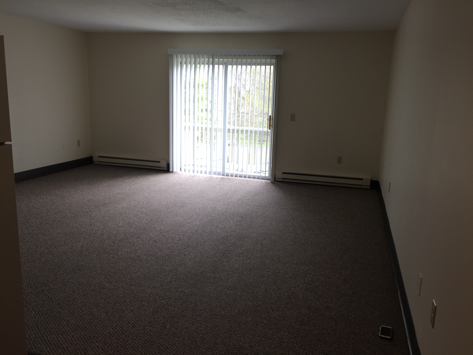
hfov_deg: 61.7
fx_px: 396
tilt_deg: -11.9
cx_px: 236
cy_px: 178
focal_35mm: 29
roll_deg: -3.0
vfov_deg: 48.2
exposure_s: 1/40
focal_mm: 4.15
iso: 32
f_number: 2.2
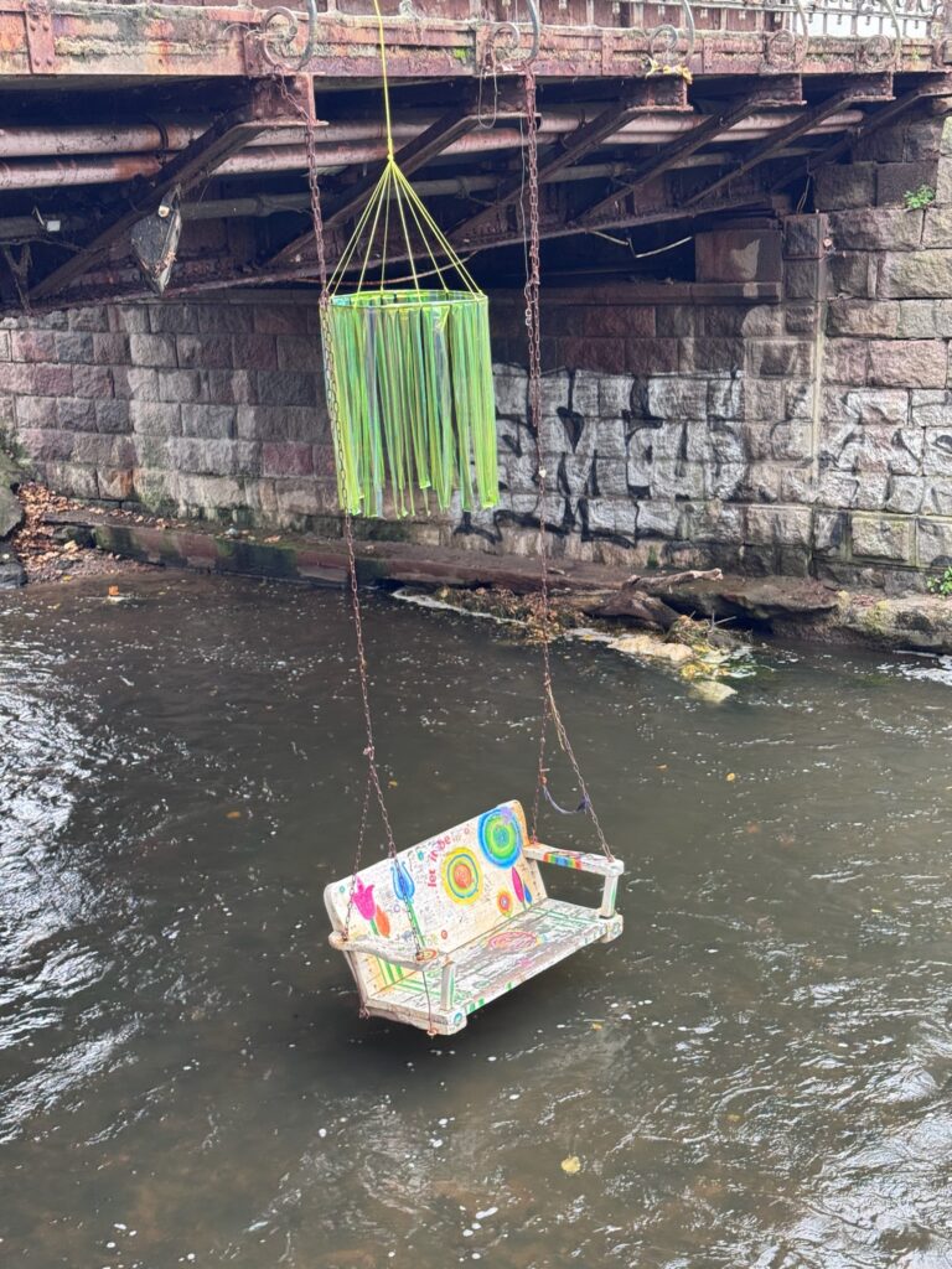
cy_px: 634
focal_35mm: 48
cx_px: 476
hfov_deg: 30.3
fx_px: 1760
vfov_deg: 39.7
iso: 100
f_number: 1.78
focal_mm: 6.76
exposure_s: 1/73
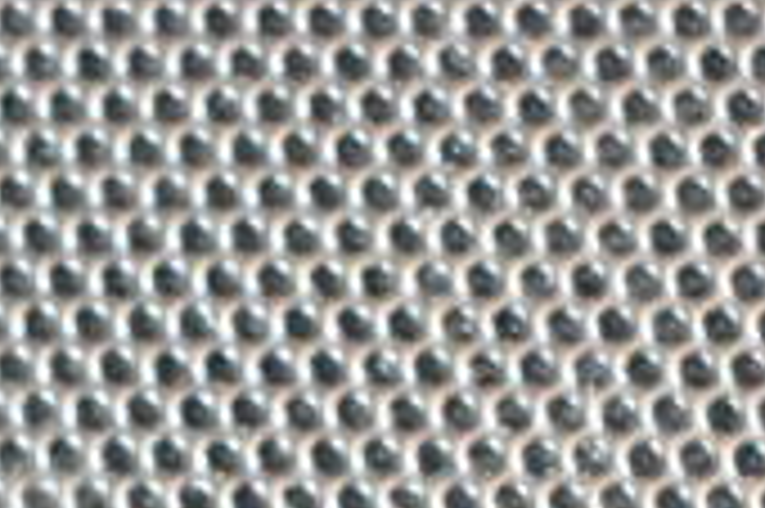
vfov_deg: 6.6
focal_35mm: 205
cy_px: 816
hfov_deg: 9.8
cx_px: -297
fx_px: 4352
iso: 25600
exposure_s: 1/25
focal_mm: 38
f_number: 4.8
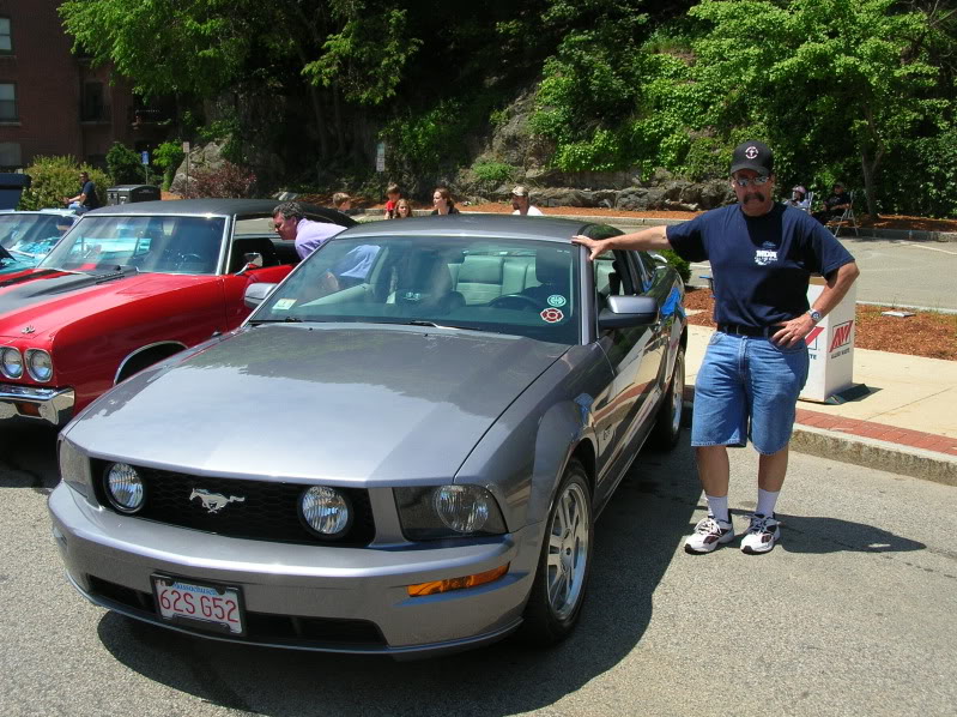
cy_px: 358
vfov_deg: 39.6
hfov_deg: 51.4
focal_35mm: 36
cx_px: 478
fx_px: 995
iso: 50
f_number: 3.7
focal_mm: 6
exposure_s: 1/583
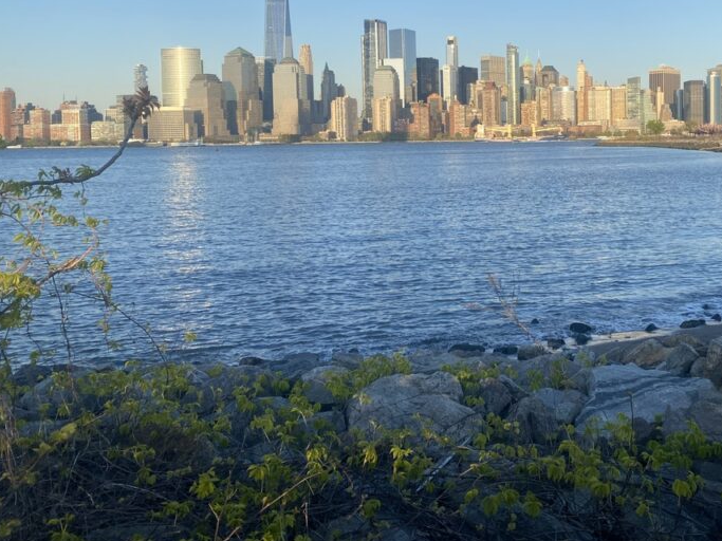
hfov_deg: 46.3
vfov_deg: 36.4
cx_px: 535
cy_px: 175
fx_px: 813
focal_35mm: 39
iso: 32
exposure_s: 1/1232
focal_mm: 4.25
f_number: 1.8
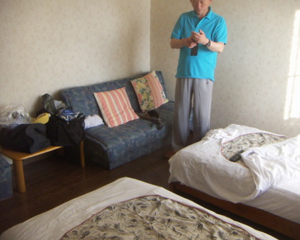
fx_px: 337
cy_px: 120
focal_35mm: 38
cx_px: 162
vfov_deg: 39.2
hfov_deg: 47.9
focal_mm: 4.7
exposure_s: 1/50
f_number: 2.8
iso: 100
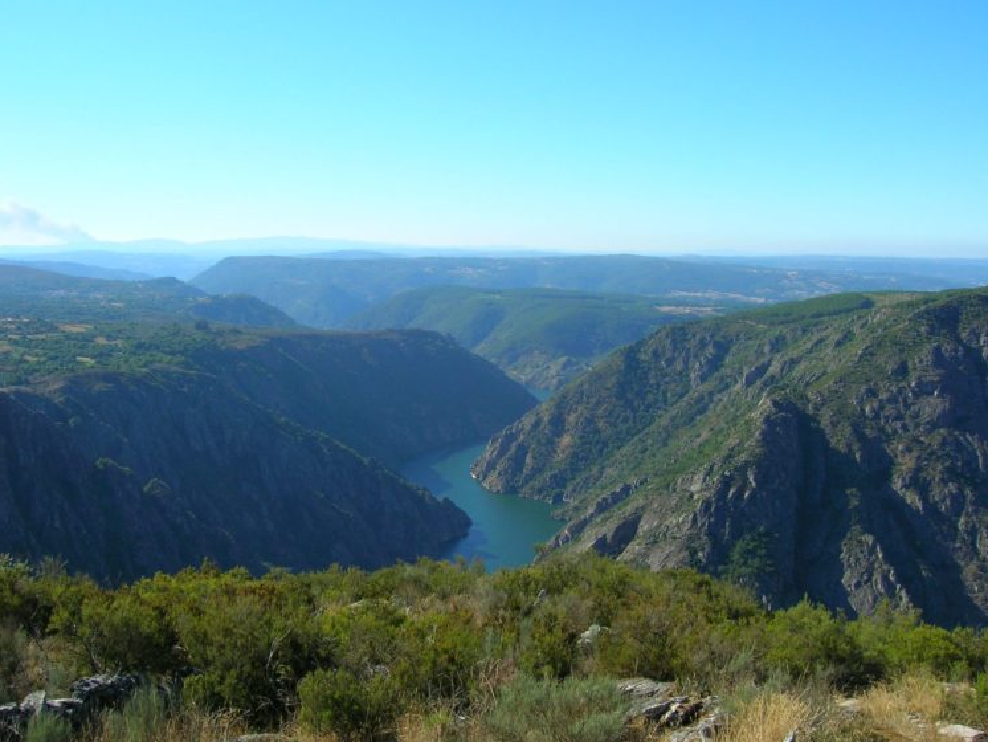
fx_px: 999
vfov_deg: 40.7
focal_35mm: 35
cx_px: 481
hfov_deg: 52.6
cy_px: 362
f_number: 4.9
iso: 50
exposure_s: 1/258
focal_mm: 5.7
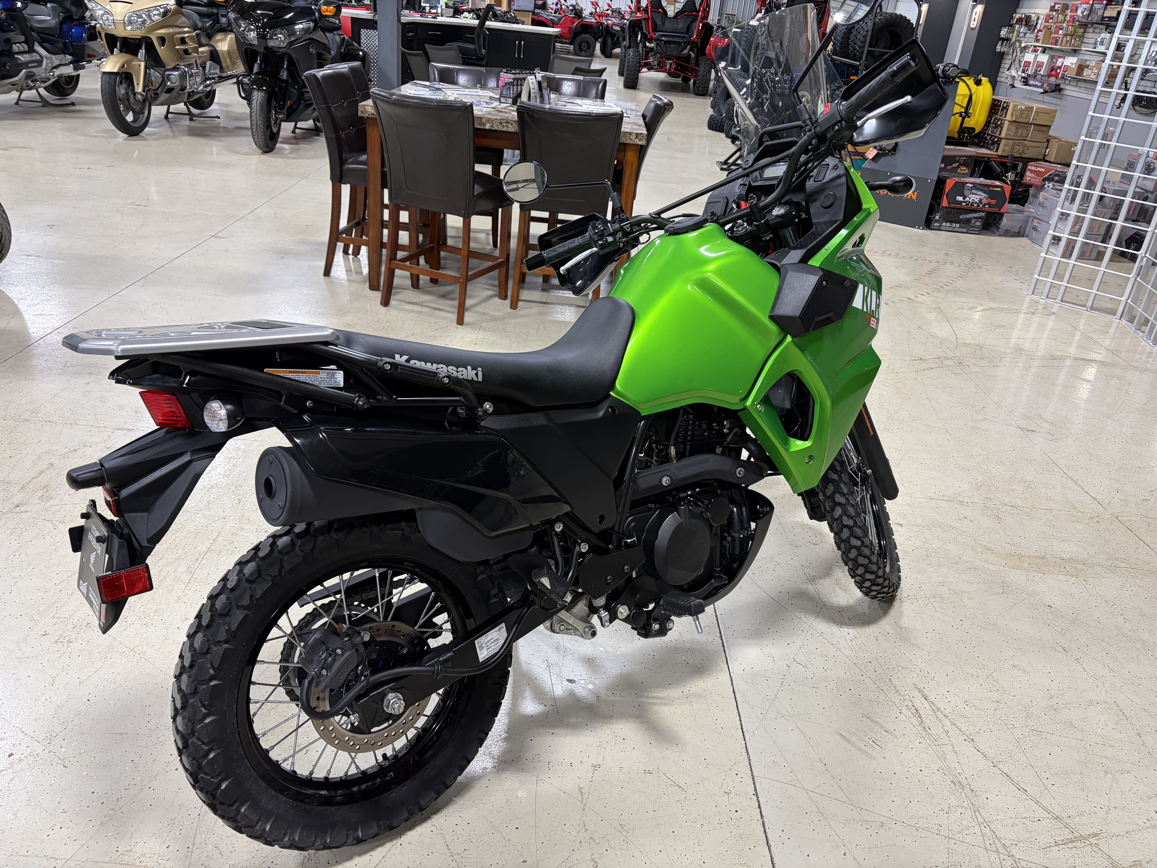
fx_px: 869
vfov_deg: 53.1
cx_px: 578
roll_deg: -4.4
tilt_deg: -25.9
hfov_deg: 67.3
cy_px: 434
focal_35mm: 26
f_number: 1.6
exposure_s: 1/60
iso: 160
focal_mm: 5.96
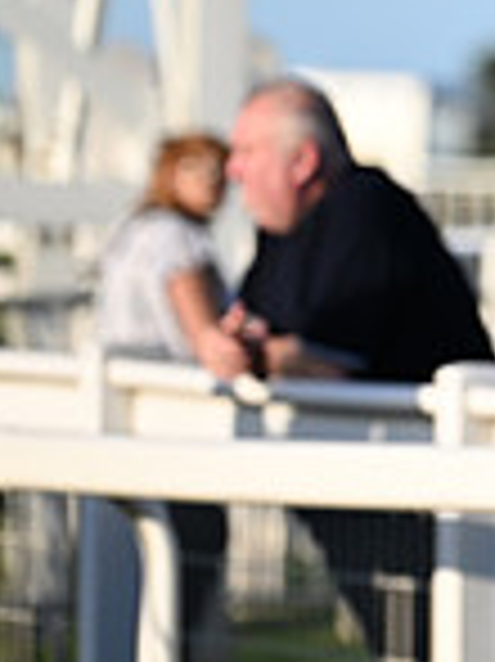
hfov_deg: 1.9
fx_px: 14473
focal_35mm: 758
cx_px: 1269
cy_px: 52
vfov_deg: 2.6
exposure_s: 1/2500
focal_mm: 200
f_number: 4
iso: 400
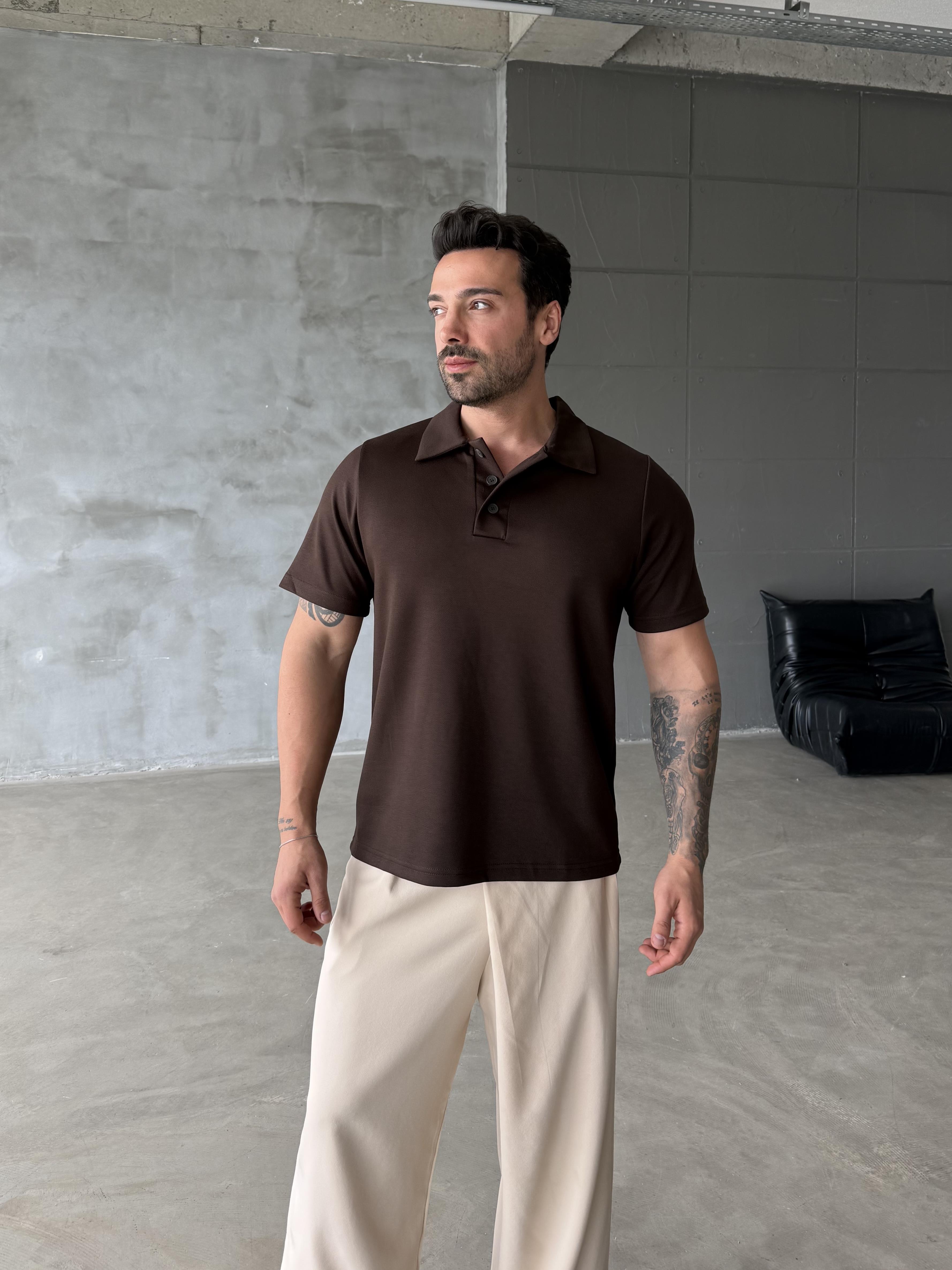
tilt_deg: -3.1
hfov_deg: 56.8
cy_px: 635
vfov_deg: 71.6
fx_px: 880
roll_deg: -0.8
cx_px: 476
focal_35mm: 24
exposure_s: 1/150
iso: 64
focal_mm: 6.76
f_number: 1.78
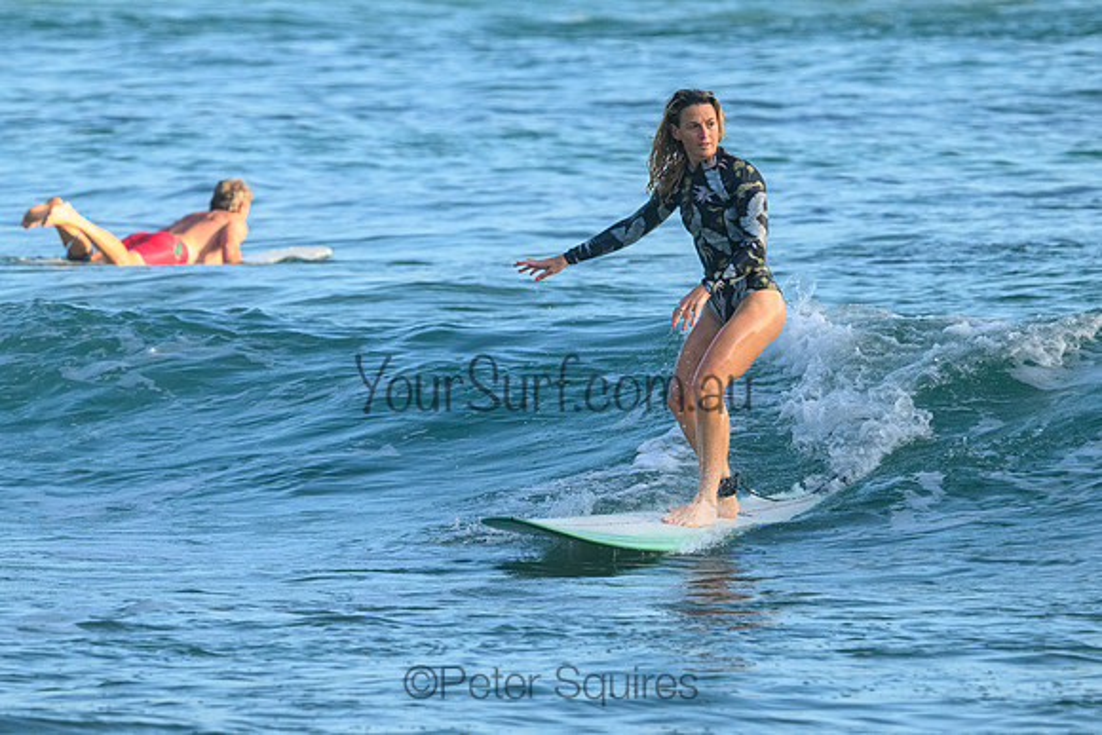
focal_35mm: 609
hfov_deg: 3.4
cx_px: 495
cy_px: 337
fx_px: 18657
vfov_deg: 2.3
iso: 3200
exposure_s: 1/2000
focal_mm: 510
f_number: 11
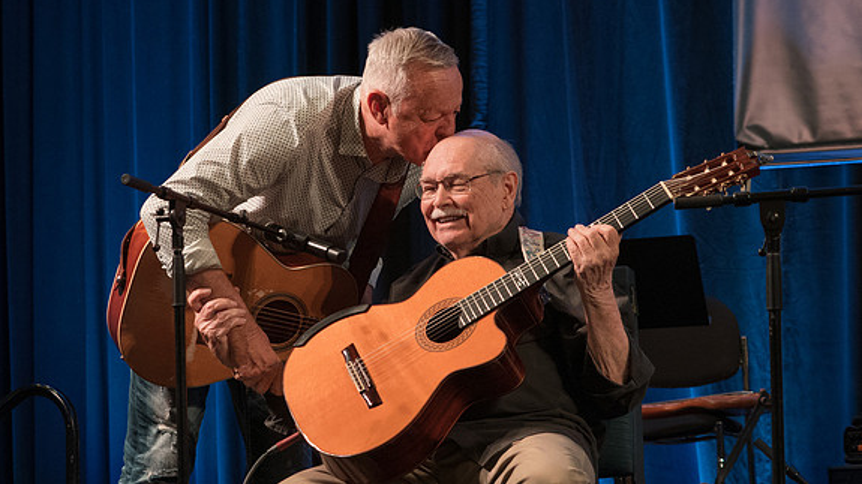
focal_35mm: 122
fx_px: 2788
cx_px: 371
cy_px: 212
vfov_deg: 9.9
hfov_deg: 17.6
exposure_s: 1/200
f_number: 5.6
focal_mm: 90
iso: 5000
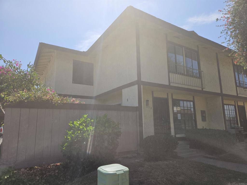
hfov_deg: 73.9
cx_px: 124
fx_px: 164
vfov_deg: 58.9
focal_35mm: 23
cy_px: 92
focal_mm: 5.4
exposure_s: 1/2128
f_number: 1.8
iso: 25
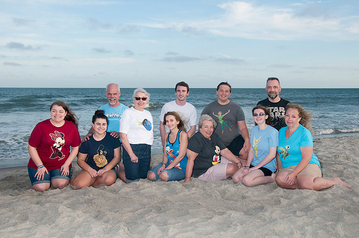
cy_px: 119
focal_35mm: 39
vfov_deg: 34.1
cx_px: 180
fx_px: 388
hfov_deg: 49.6
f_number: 7.1
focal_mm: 26
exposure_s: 1/250
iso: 100
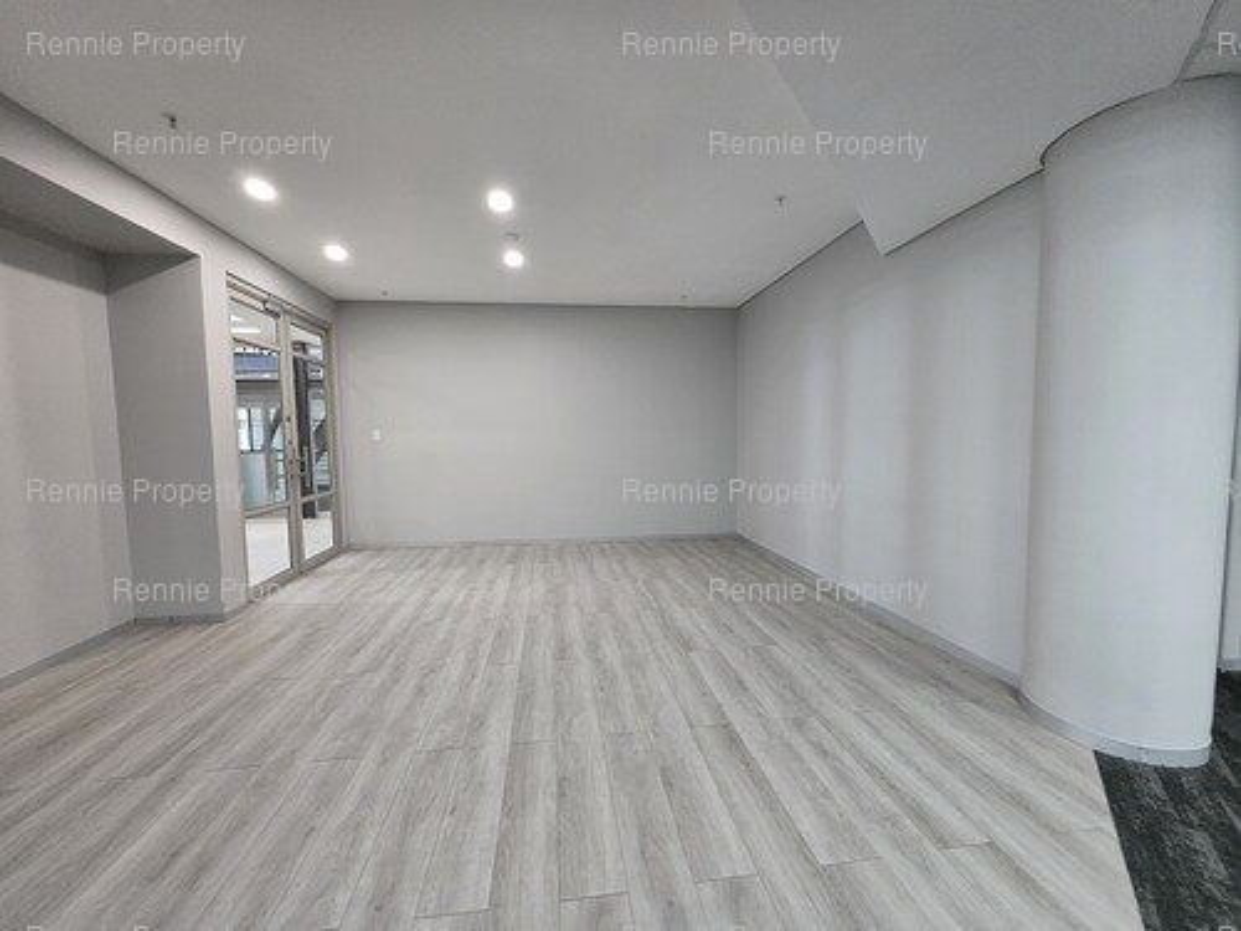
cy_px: 466
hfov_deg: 106.2
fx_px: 466
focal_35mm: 13
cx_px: 620
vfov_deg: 89.9
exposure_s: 1/50
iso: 200
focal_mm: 1.7
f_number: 2.2
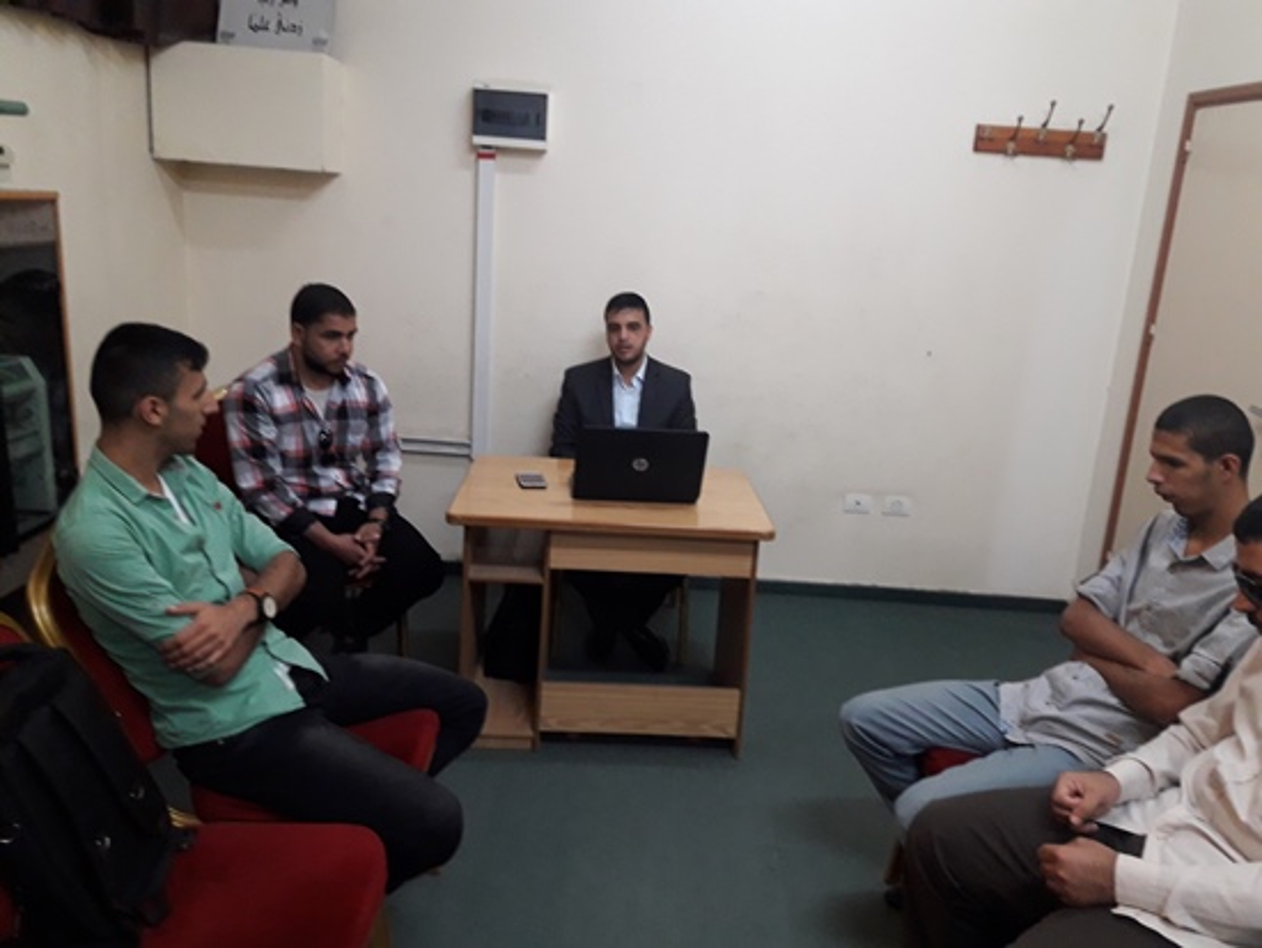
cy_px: 474
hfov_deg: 63.4
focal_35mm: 28
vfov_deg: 49.8
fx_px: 1021
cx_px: 631
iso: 200
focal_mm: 3.7
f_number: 1.9
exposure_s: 1/33
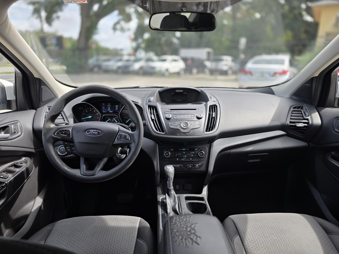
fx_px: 225
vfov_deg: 58.9
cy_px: 127
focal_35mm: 23
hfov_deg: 73.9
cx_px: 170
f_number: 1.7
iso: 80
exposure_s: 1/1332
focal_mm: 6.3
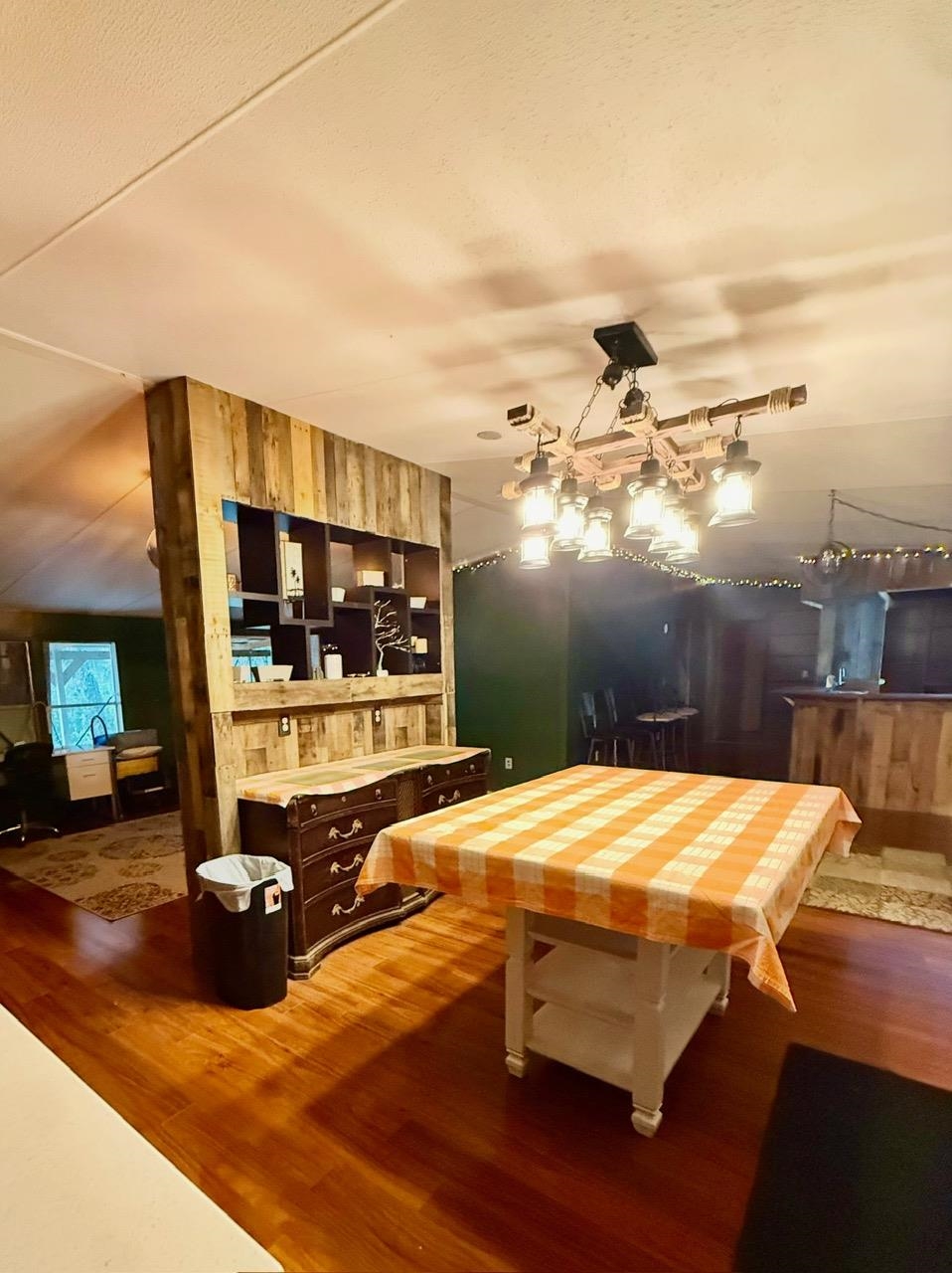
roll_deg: +0.6
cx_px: 476
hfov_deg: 85.6
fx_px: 514
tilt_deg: -6.9
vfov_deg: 102.1
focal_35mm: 14
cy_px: 636
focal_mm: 2.22
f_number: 2.2
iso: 1250
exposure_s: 1/60
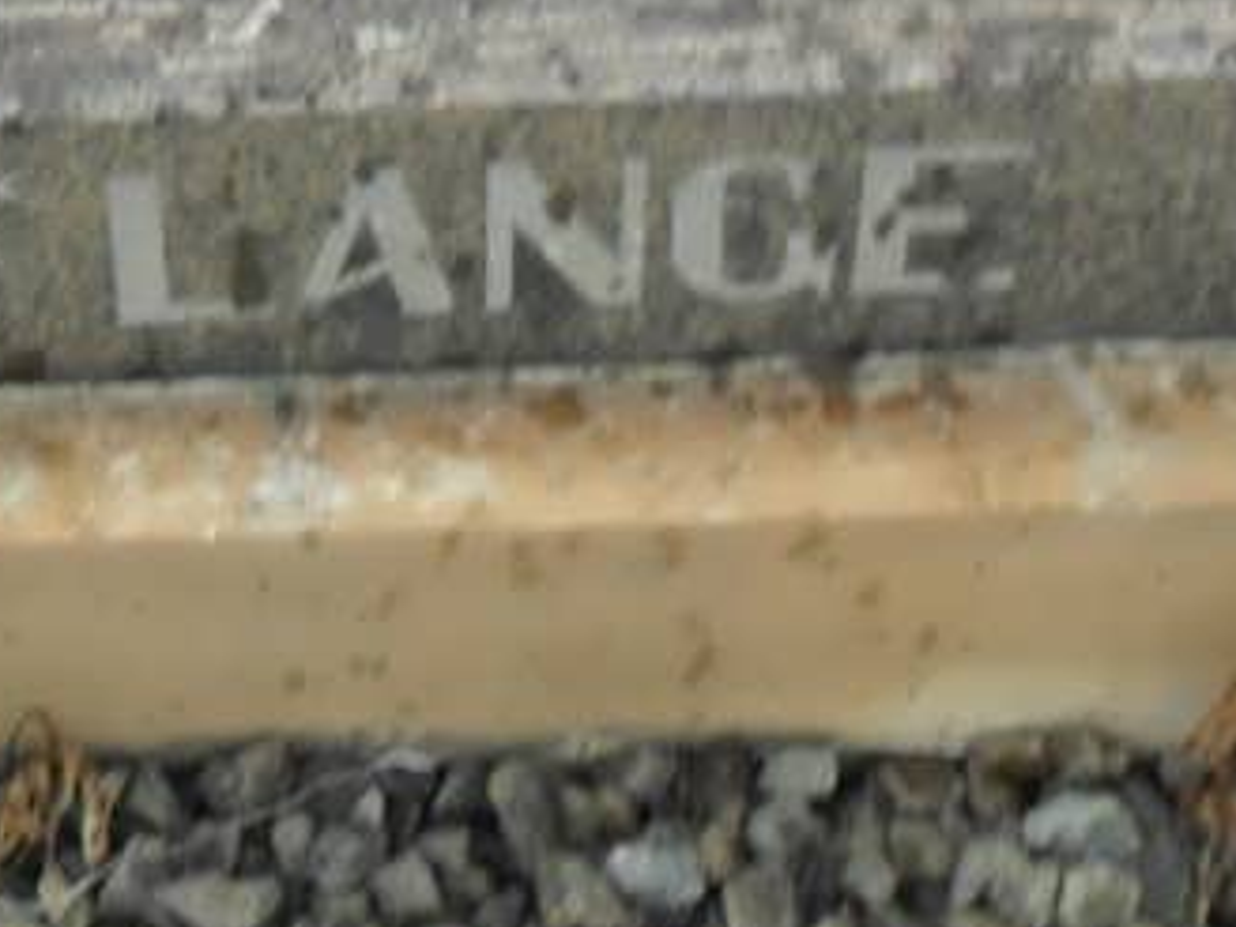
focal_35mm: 117
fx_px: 4178
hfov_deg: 16.6
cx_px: 154
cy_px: -577
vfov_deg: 11.9
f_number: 3.7
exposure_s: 1/60
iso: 100
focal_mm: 5.7
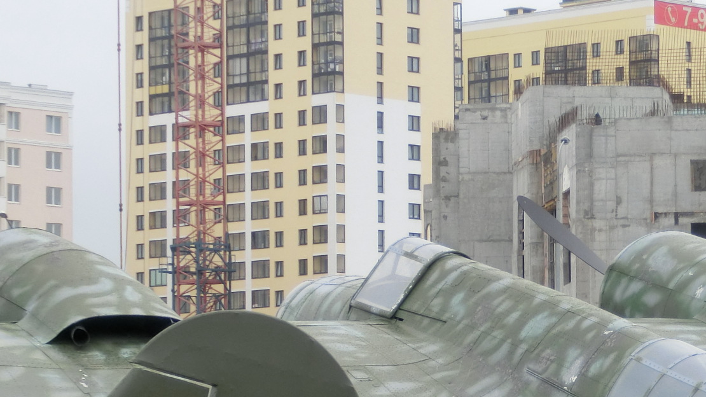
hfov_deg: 11.0
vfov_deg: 6.2
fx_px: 3669
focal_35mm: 196
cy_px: 382
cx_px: 575
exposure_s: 1/125
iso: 80
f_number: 4.9
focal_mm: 13.79
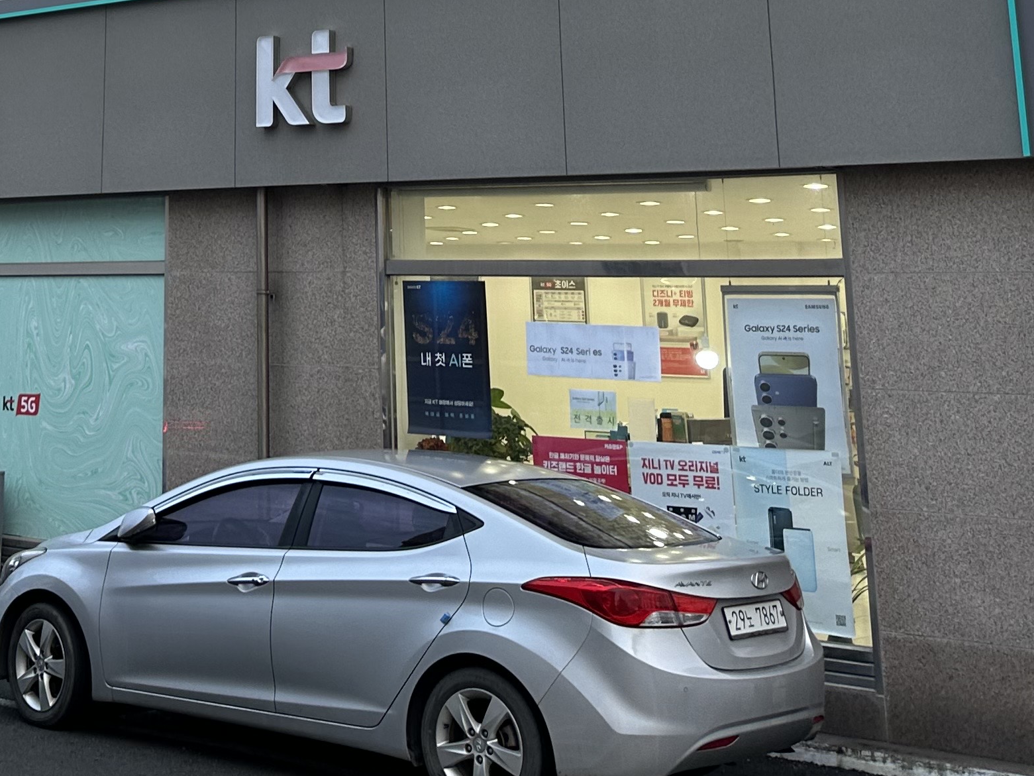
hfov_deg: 29.9
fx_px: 1852
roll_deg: -2.3
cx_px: 105
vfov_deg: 21.7
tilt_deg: +16.9
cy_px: -182
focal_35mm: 62
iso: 64
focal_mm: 6.86
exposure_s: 1/127
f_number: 1.78
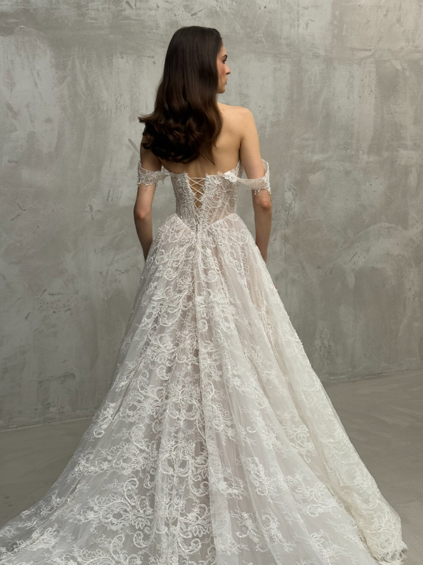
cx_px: 212
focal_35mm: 48
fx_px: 782
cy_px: 282
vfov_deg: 39.7
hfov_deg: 30.3
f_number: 1.78
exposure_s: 1/81
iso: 100
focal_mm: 6.76
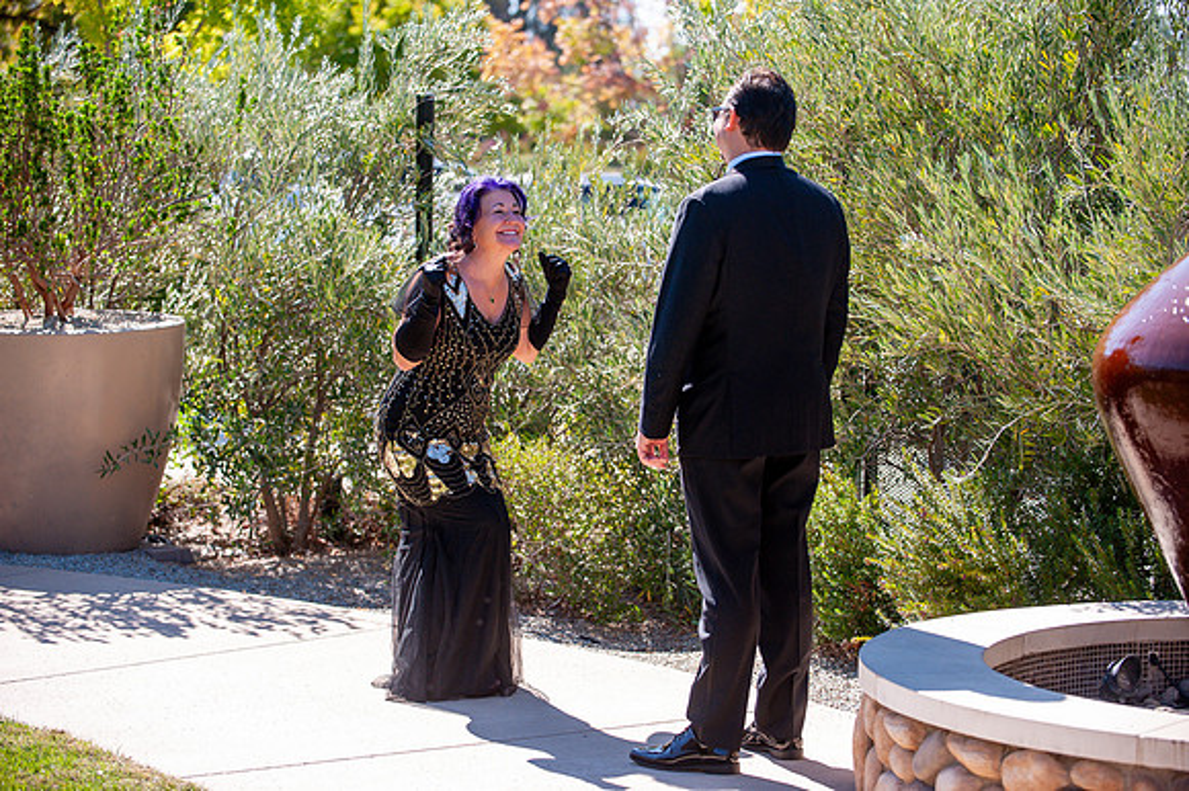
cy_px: 396
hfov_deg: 20.8
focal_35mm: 98
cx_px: 594
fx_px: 3235
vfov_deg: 13.9
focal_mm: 98
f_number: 4
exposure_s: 1/2000
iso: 500
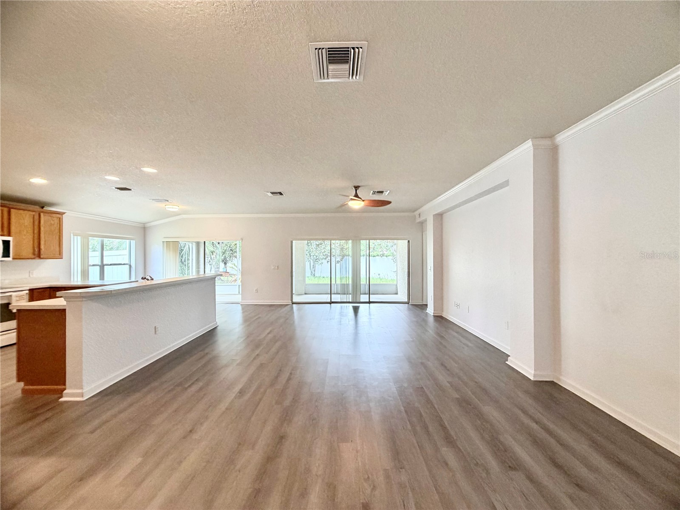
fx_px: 275
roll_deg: +0.2
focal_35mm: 14
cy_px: 255
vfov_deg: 85.7
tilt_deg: +0.2
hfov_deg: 102.1
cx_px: 340
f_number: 2.2
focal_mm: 2.22
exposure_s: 1/60
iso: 200
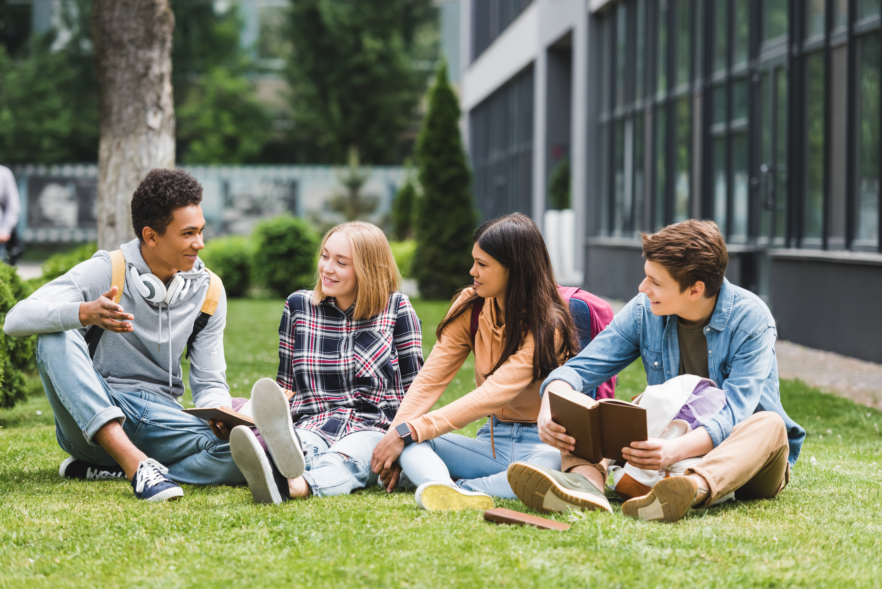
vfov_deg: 11.2
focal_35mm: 122
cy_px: 294
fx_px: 2990
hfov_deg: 16.8
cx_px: 441
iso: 160
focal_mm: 122
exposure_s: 1/1000
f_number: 4
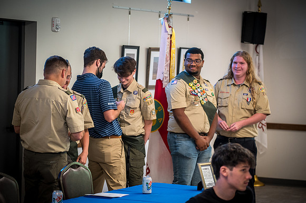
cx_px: 153
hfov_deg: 17.1
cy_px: 102
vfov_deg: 11.4
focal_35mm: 120
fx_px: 1019
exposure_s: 1/125
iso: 2500
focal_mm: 120
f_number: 4
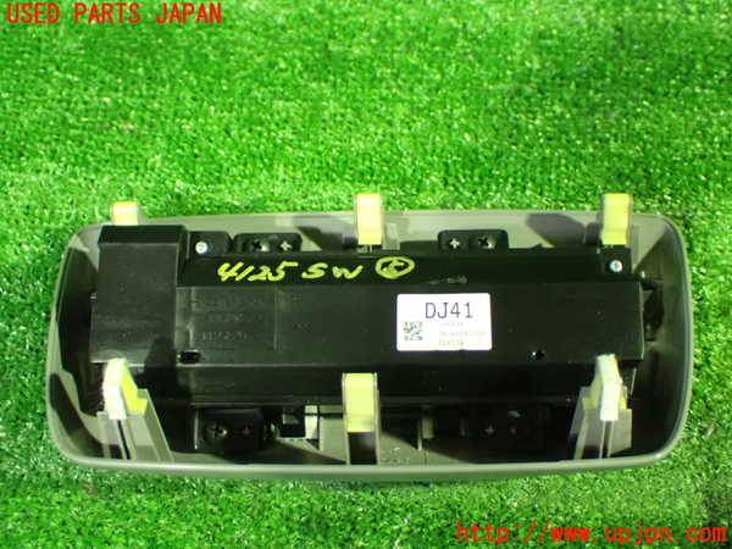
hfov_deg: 38.2
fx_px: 1057
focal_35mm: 50
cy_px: 274
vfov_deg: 29.1
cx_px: 366
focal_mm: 9.01
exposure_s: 1/20
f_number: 3.2
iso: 1600
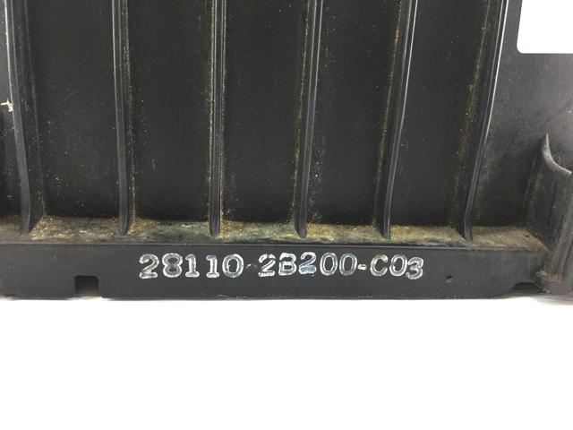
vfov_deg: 48.2
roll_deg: -3.3
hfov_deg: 61.7
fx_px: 480
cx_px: 286
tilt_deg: -17.9
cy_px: 215
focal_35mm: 29
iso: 25
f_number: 2.2
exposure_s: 1/100
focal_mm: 4.15
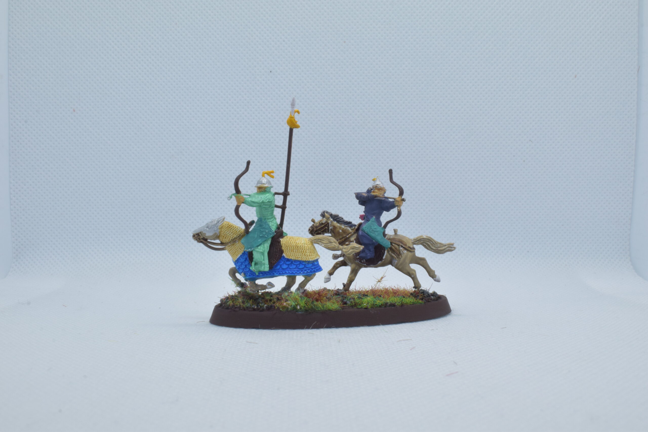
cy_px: 216
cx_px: 324
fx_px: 729
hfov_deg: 47.9
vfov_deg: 33.0
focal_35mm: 40
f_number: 25
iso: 800
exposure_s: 1/60
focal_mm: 27
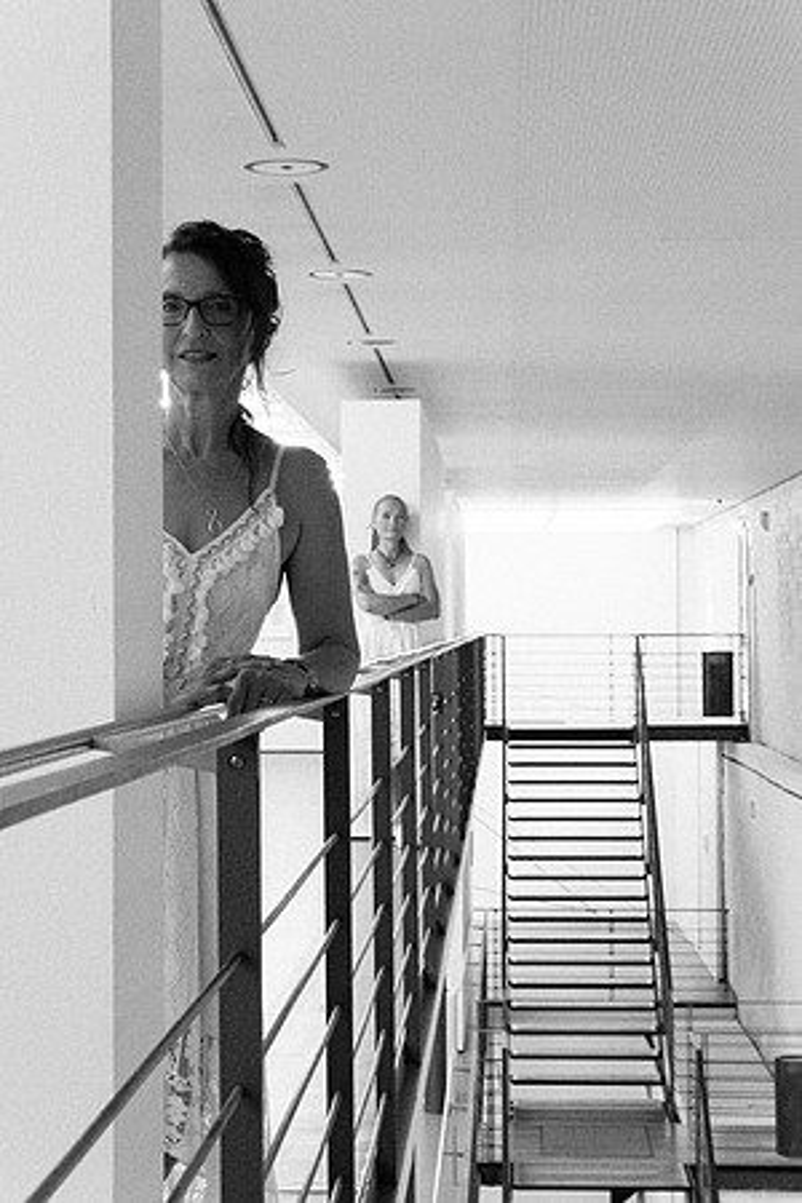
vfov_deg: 27.0
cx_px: 401
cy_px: 602
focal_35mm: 75
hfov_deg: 18.2
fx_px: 2506
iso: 6400
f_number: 11
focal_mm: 50
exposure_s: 1/160
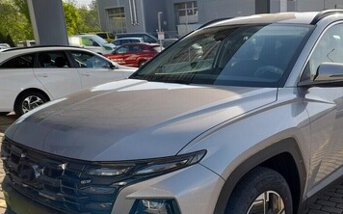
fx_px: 383
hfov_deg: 47.7
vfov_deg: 30.8
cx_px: 221
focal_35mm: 41
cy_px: 155
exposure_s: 1/220
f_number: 2
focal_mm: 4.6
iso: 20
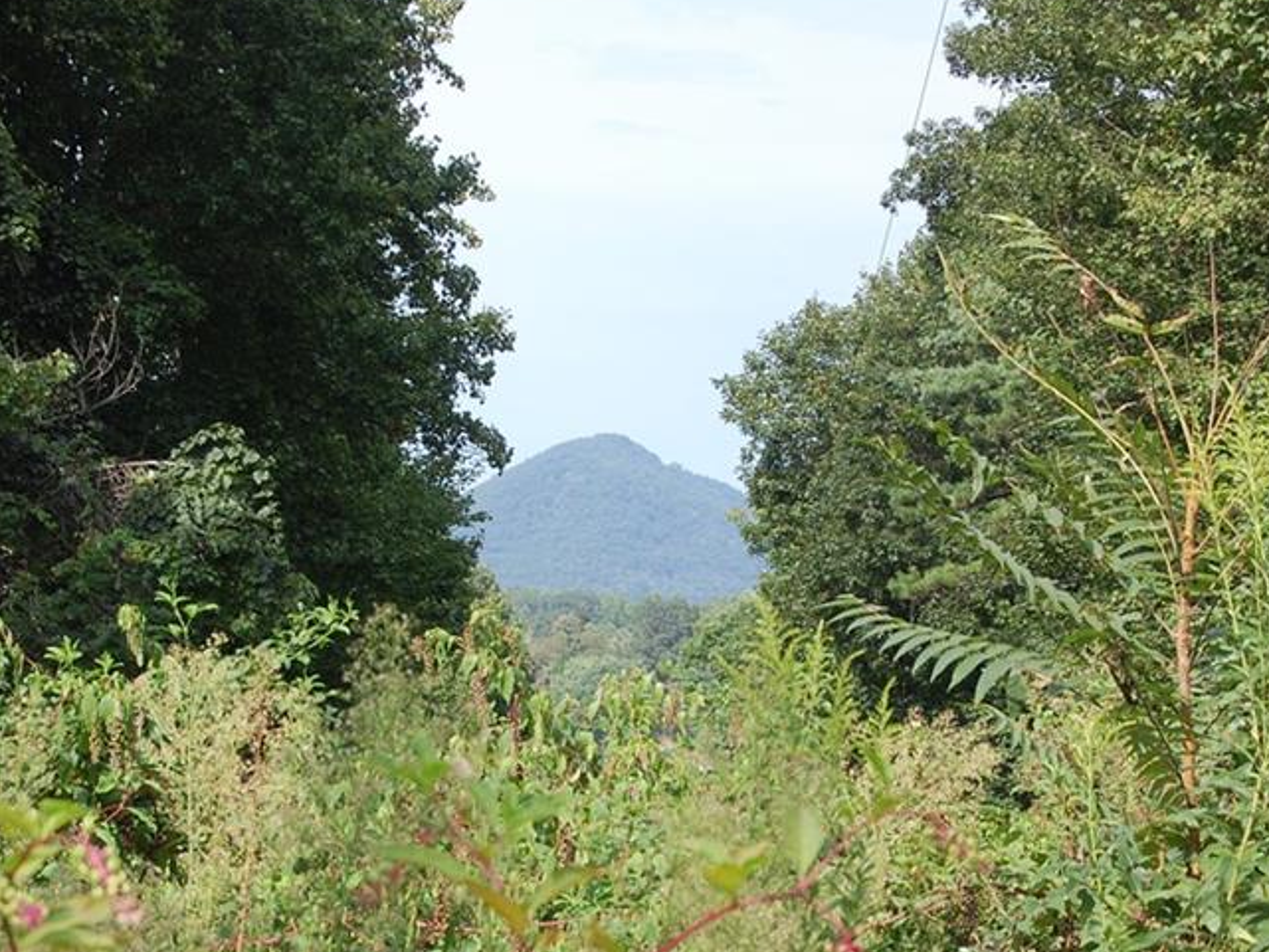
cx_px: 661
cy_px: 580
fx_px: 4217
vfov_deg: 12.9
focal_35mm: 115
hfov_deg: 17.1
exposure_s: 1/250
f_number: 10
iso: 320
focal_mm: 50
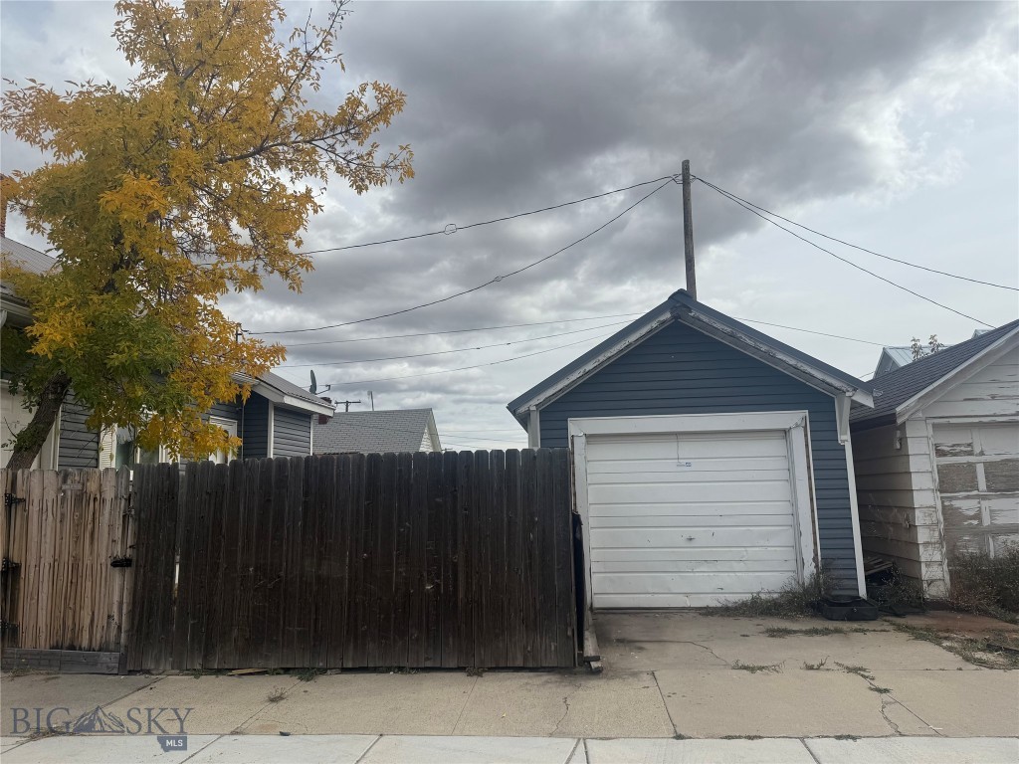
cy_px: 382
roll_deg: +3.3
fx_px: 706
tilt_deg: +8.8
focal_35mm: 24
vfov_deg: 56.8
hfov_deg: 71.6
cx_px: 510
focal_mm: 6.76
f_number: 1.78
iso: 80
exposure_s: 1/7353
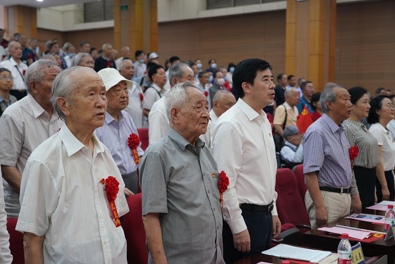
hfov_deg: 39.6
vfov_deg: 27.0
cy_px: 132
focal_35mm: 50
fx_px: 549
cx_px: 198
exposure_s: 1/200
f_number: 4
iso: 2500
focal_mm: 50
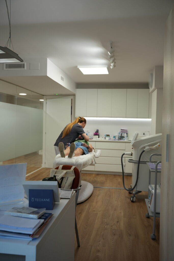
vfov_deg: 59.6
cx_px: 87
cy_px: 130
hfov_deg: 41.8
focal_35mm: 31
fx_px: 228
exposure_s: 1/160
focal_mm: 31.4
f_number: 4
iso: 640
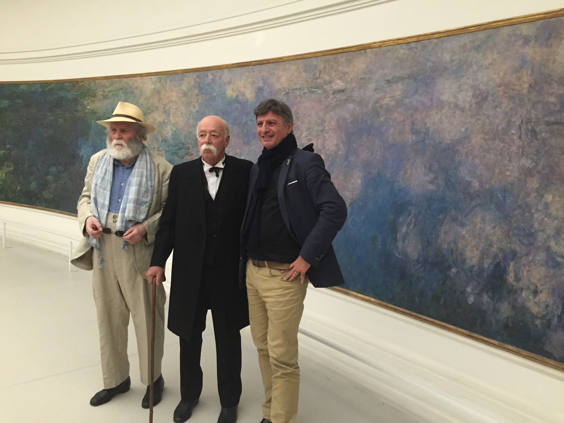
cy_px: 212
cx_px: 282
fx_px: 472
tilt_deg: -6.4
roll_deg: -2.9
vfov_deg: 48.2
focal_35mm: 29
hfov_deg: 61.7
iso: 250
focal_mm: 4.15
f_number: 2.2
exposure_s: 1/20
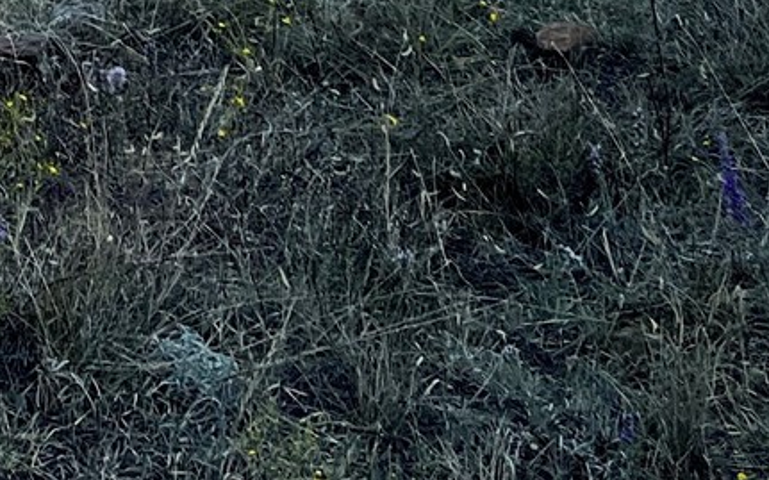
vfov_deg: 8.7
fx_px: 2744
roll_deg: +0.9
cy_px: -830
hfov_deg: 15.4
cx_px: -123
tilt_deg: -1.9
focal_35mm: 131
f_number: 1.6
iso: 50
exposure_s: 1/2463
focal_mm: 5.1
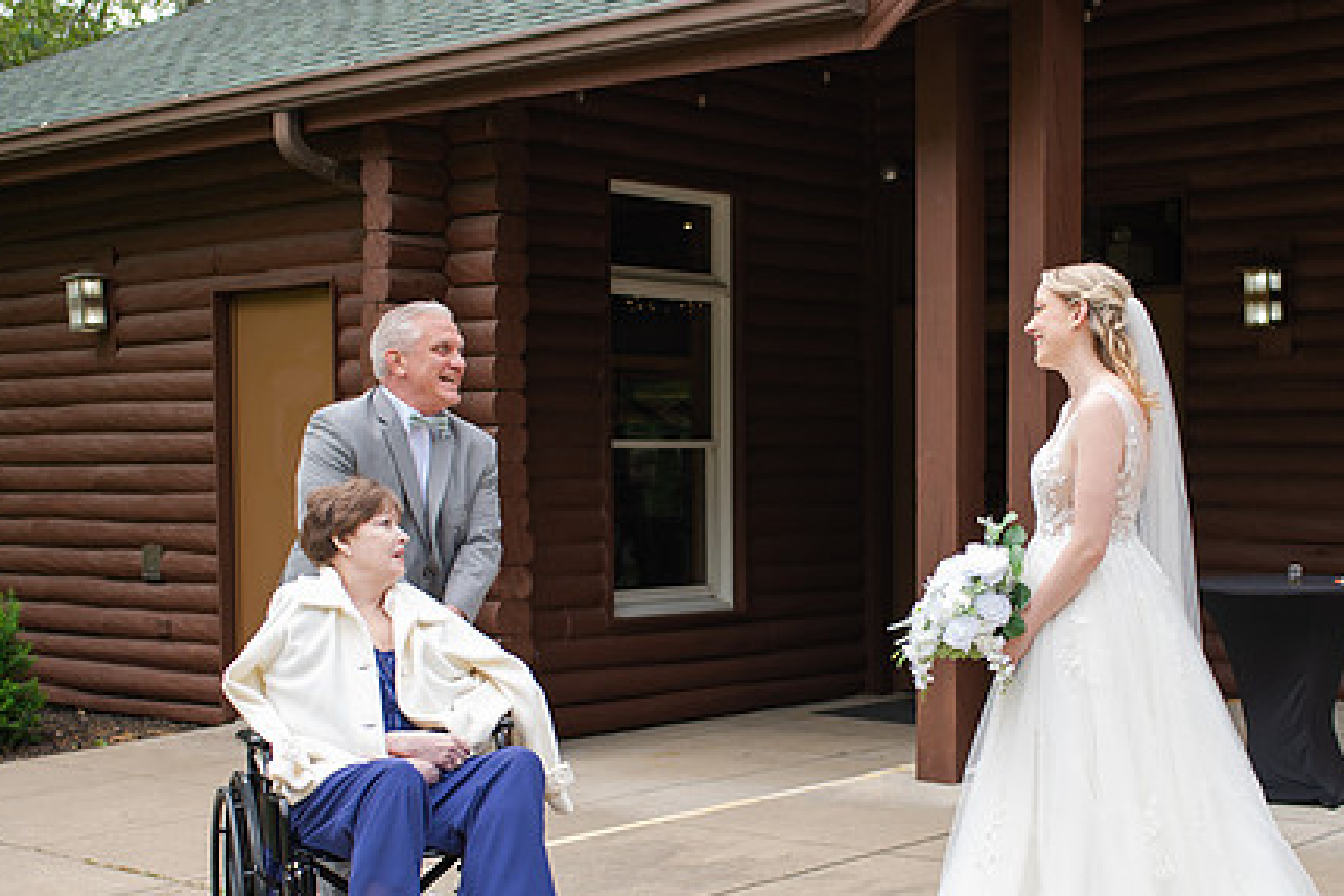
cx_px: 815
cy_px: 630
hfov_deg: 33.8
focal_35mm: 59
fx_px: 2202
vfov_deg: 22.8
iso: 100
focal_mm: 35
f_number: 3.2
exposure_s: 1/500
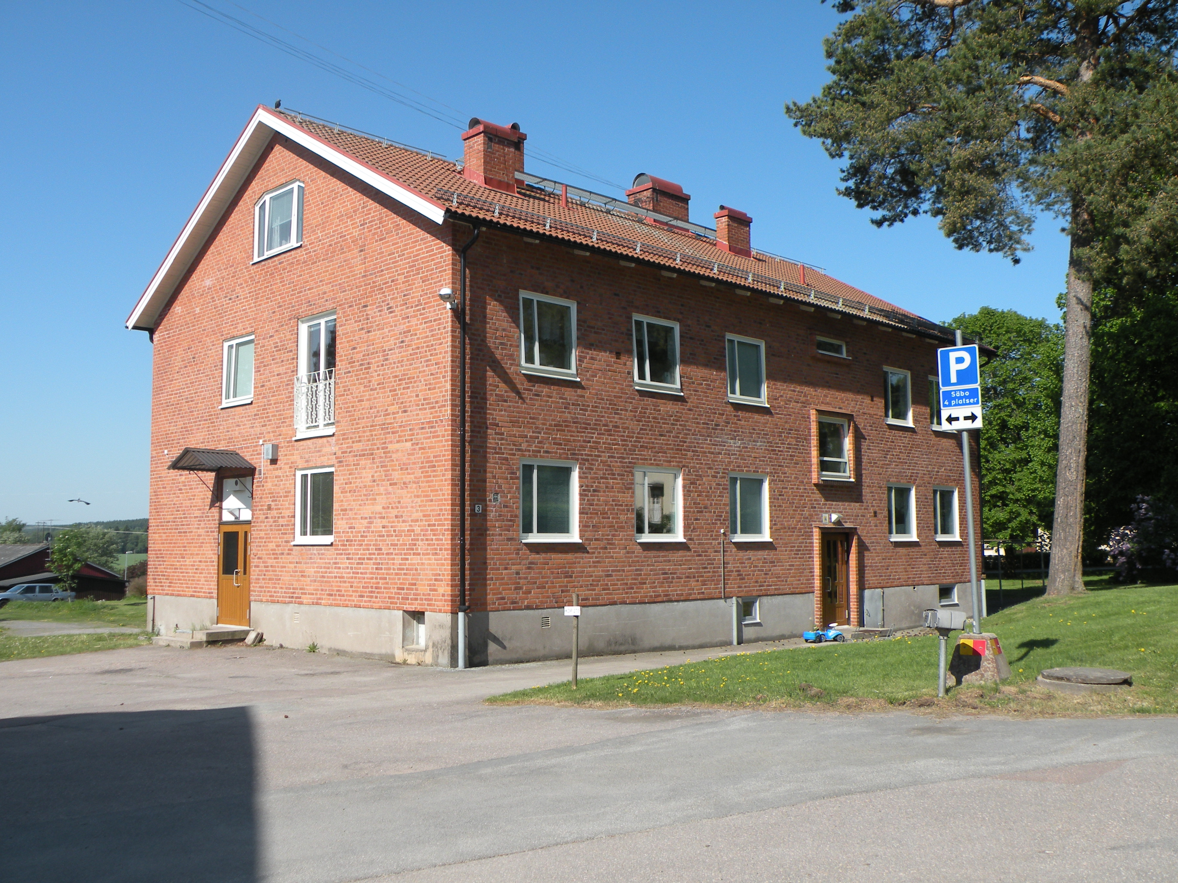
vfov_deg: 42.9
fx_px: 1123
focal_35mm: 33
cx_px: 589
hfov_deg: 55.4
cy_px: 442
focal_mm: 5.8
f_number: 3.2
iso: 64
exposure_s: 1/980
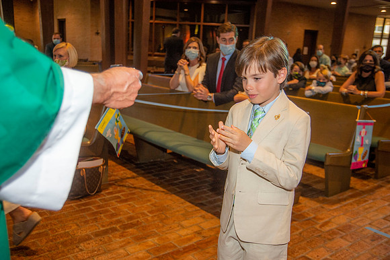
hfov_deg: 50.7
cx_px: 195
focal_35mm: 38
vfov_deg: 35.0
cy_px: 130
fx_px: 411
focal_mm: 38
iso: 1600
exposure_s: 1/200
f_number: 5
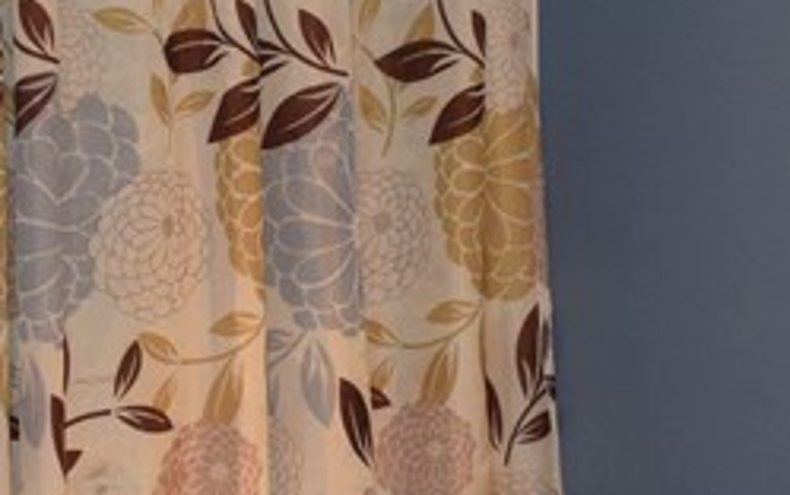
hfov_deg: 17.1
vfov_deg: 10.8
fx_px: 2585
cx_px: 733
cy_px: 524
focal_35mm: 120
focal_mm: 18
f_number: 5.6
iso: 800
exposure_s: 1/125
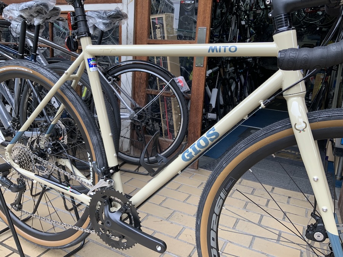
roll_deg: -3.5
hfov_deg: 61.7
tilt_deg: -15.3
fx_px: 287
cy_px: 128
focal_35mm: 29
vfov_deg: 48.2
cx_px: 172
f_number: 1.8
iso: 32
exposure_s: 1/100
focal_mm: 3
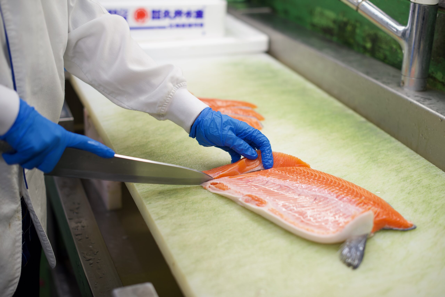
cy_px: 148
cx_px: 222
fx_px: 618
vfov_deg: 27.0
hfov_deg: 39.6
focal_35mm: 50
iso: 250
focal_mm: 50
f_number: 2.2
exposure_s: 1/160
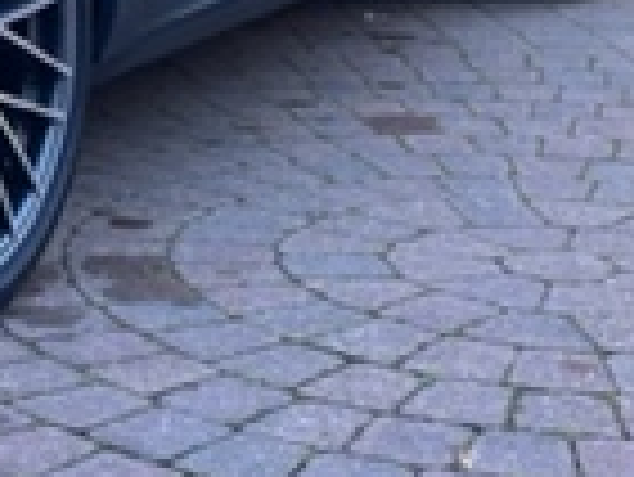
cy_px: -184
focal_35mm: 118
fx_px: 2163
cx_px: -391
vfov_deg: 12.1
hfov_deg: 15.1
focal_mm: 4.2
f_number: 1.6
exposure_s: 1/121
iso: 50
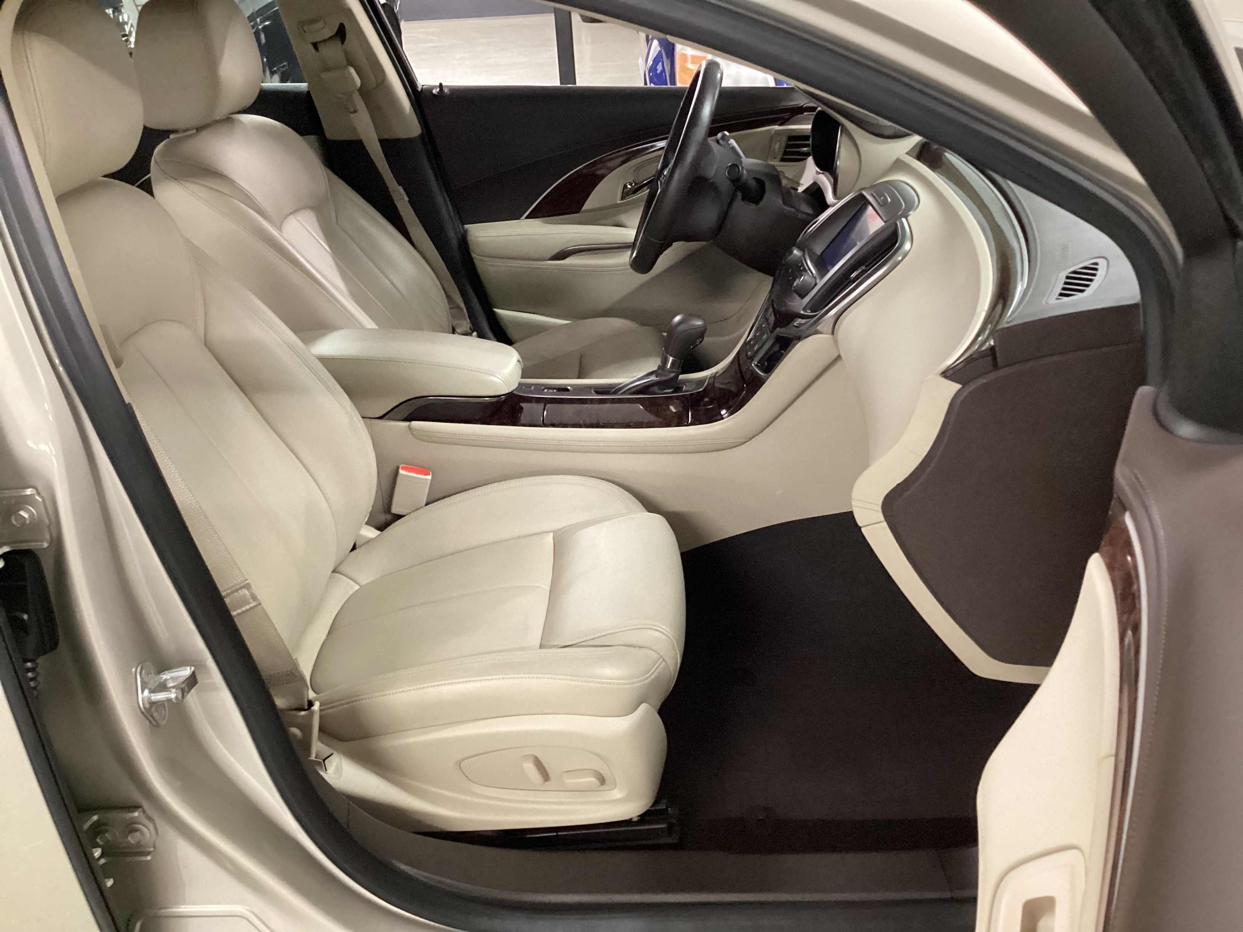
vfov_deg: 45.4
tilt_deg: -27.5
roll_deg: +3.3
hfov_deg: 58.4
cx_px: 622
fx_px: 1113
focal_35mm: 31
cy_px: 466
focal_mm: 3.3
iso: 640
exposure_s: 1/30
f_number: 2.4
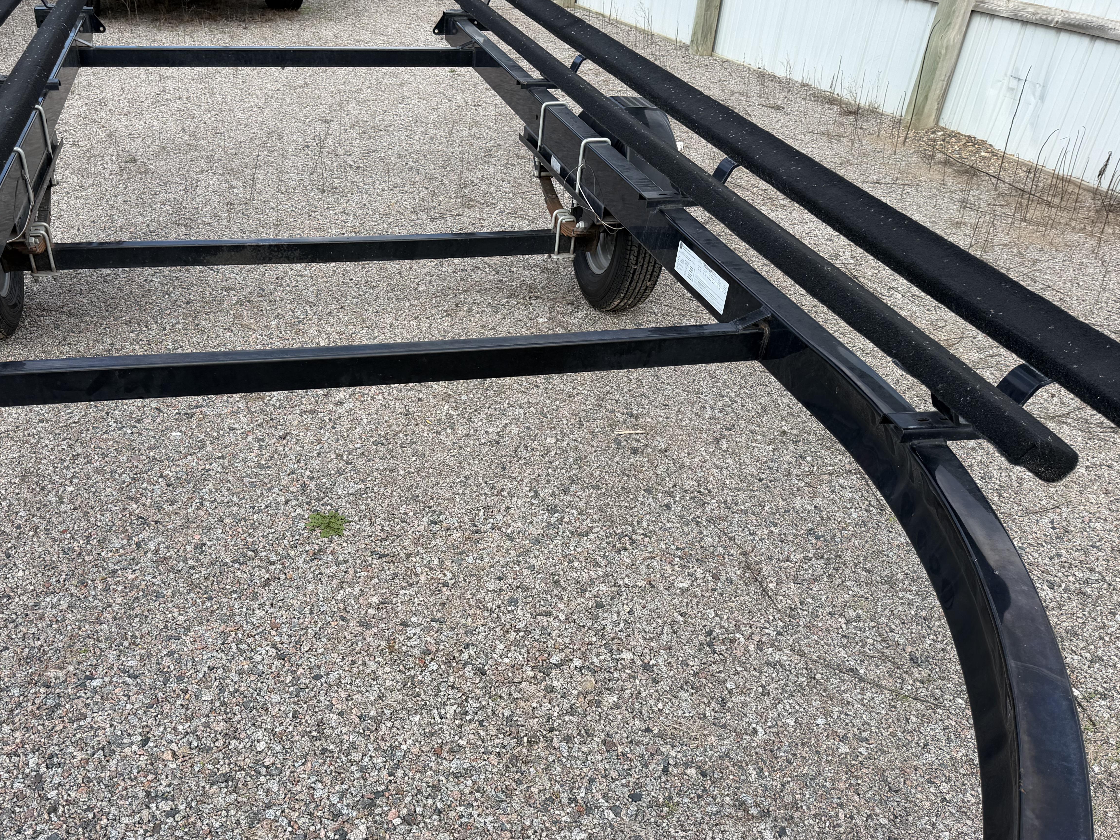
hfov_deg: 59.5
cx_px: 447
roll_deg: -2.9
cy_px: 493
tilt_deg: -33.4
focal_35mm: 30
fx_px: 971
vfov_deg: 46.6
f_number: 1.78
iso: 80
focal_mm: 6.76
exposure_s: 1/1901
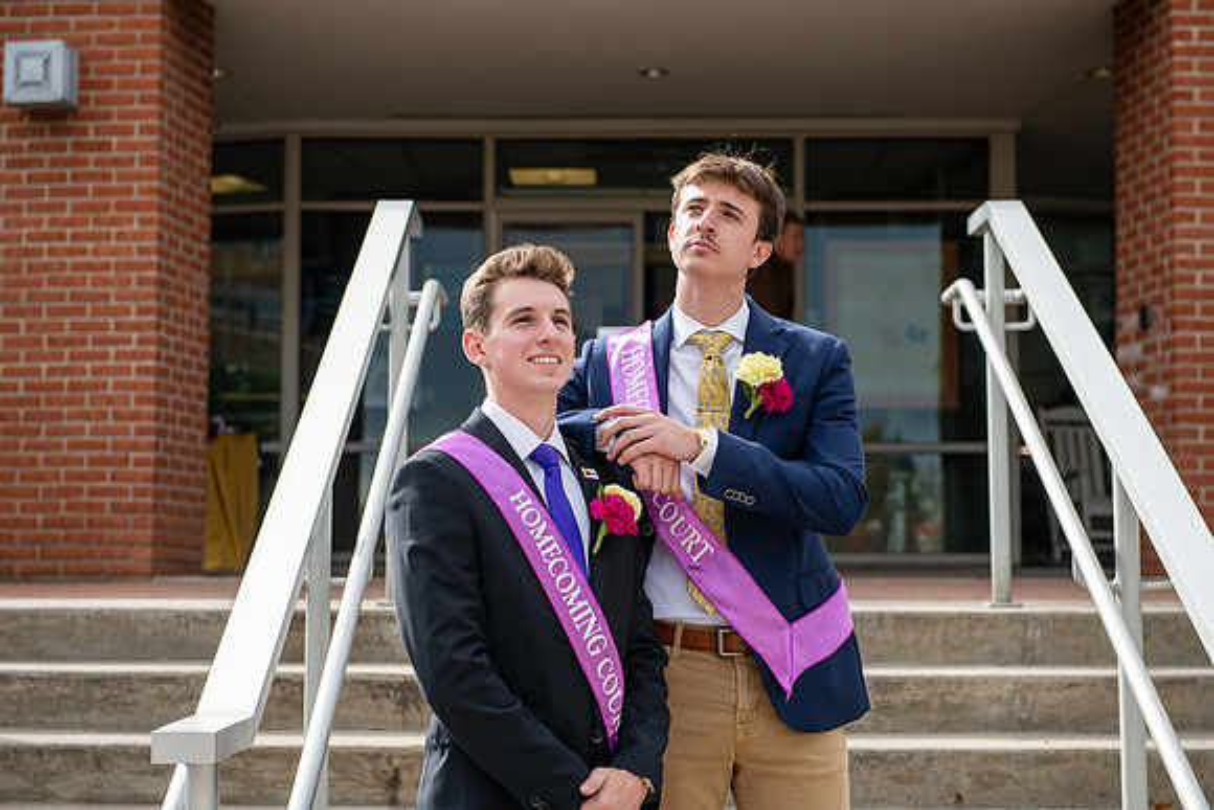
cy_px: 405
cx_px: 607
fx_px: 2361
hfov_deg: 28.8
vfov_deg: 19.5
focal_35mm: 70
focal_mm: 70
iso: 160
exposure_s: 1/400
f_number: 4.5
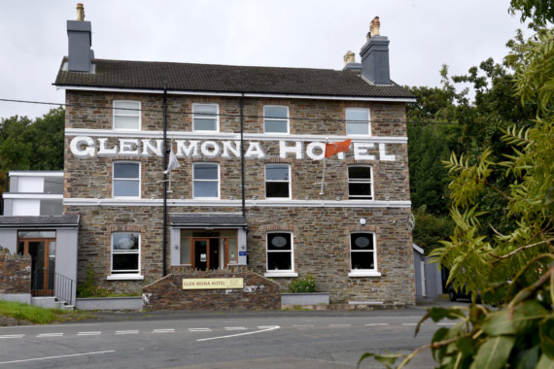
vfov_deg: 26.0
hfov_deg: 38.2
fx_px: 800
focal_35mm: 52
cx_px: 277
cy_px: 184
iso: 400
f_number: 10
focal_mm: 52
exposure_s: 1/400
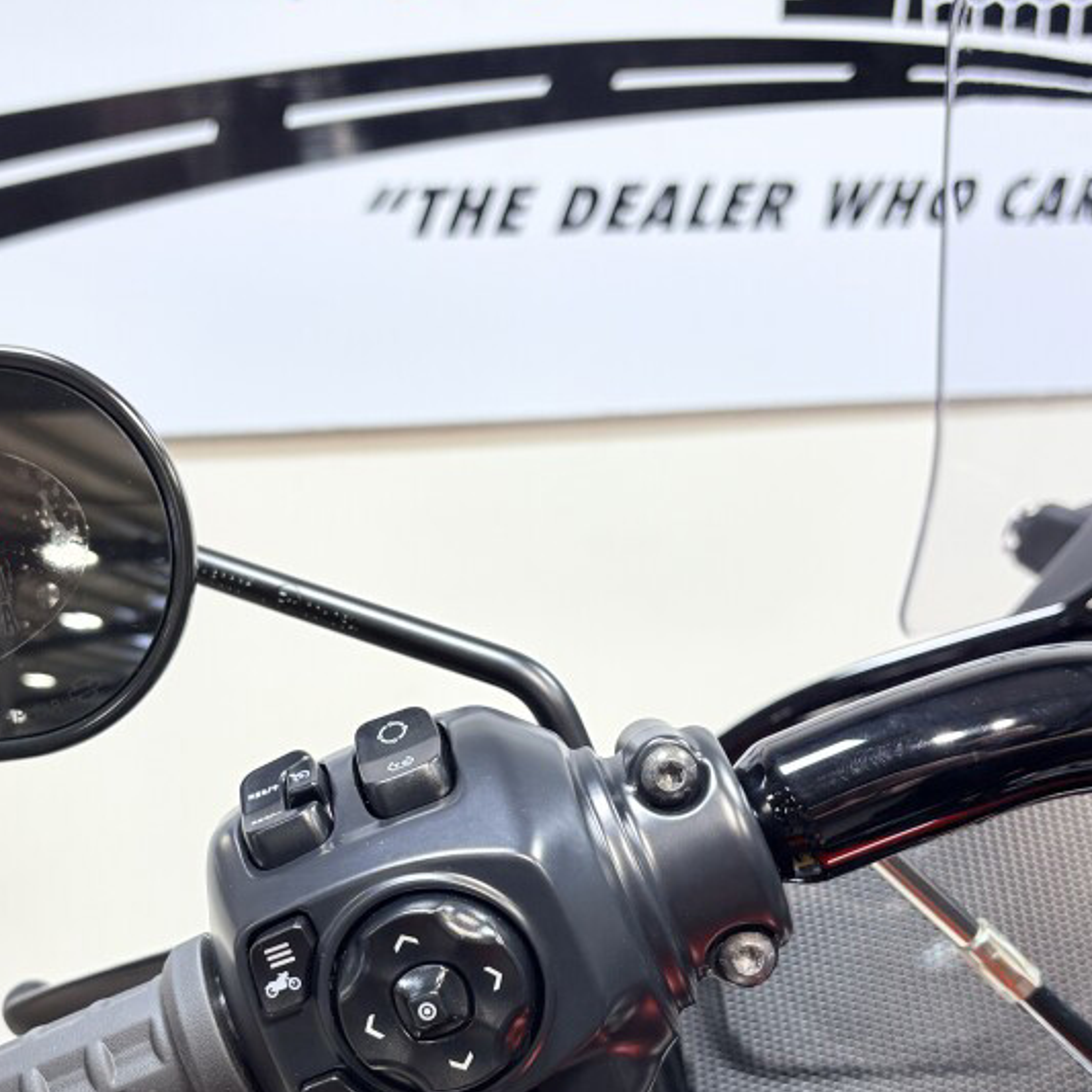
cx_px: 421
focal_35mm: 46
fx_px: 1642
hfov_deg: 36.6
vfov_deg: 36.0
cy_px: 803
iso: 40
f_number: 1.6
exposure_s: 1/120
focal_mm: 5.96
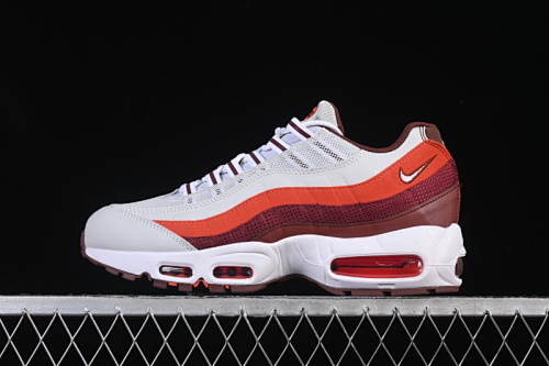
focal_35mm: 75
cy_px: 183
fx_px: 1143
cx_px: 274
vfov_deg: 18.2
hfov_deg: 27.0
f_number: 8
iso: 160
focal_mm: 50
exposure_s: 1/80
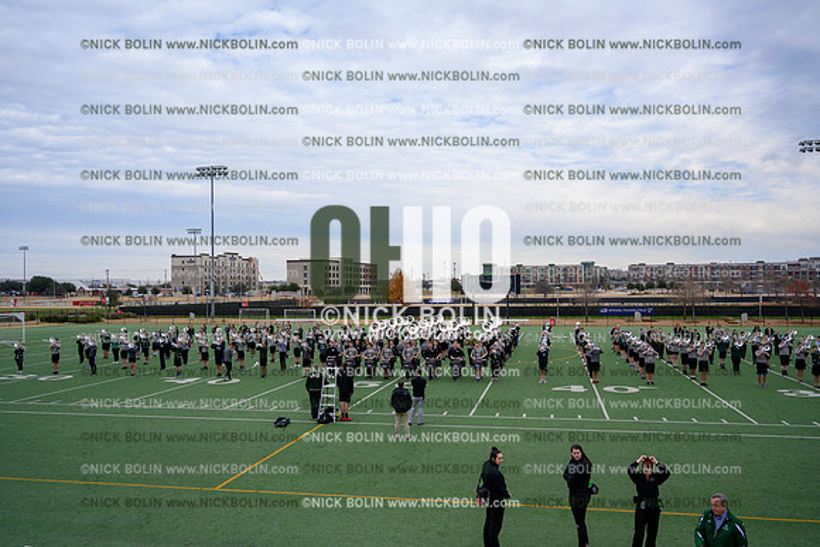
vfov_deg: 41.7
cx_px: 410
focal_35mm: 32
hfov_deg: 59.5
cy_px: 274
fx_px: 718
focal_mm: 31.5
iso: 200
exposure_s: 1/800
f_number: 4
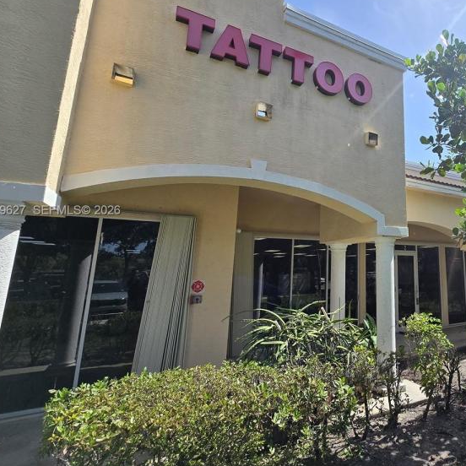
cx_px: 368
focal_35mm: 20
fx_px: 305
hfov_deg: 68.2
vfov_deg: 74.6
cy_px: 211
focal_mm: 2.2
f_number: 2.2
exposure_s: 1/1967
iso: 50
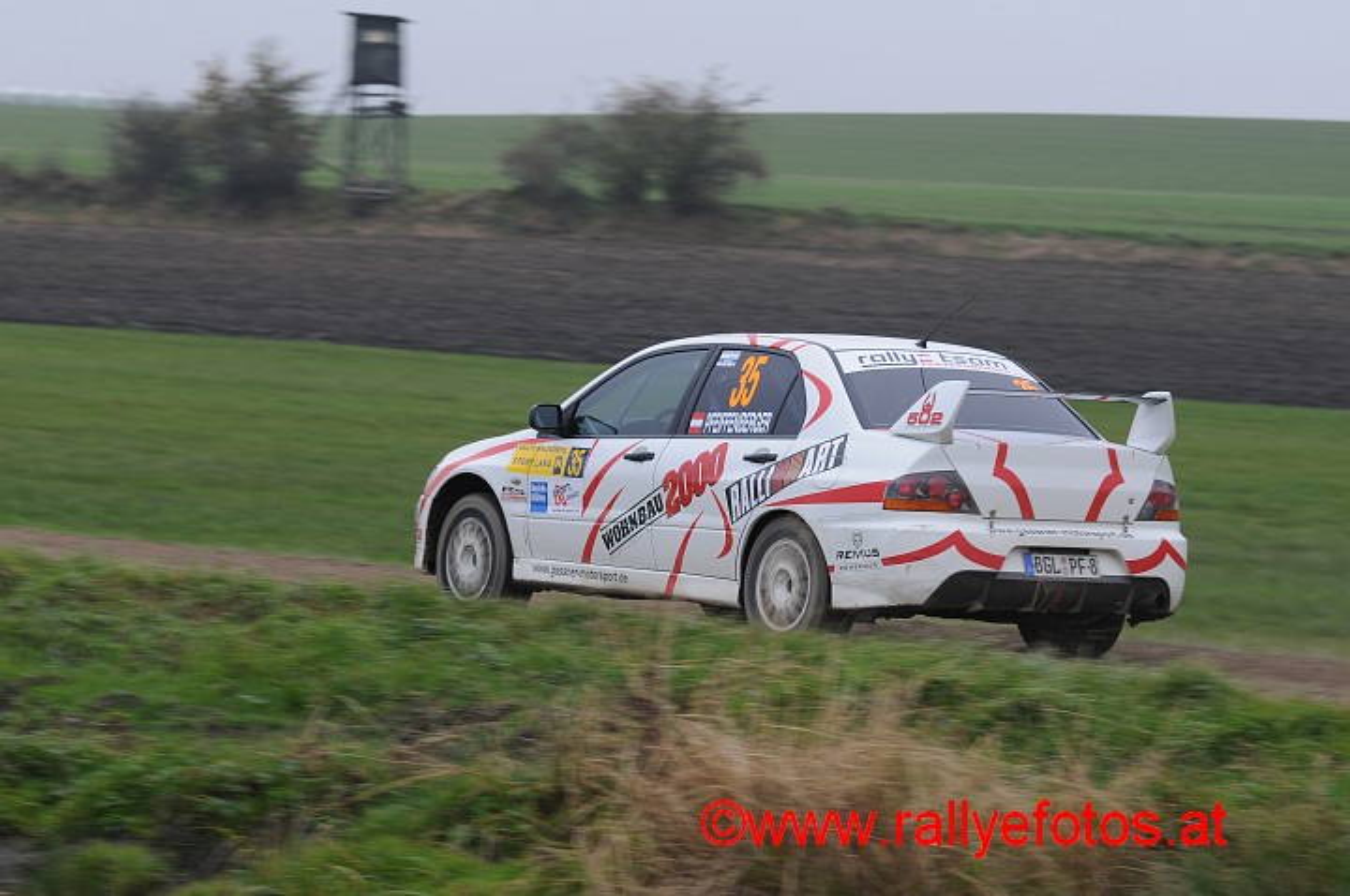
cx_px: 675
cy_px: 448
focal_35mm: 150
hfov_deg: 13.7
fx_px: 5617
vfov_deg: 9.1
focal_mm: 100
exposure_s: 1/250
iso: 320
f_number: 5
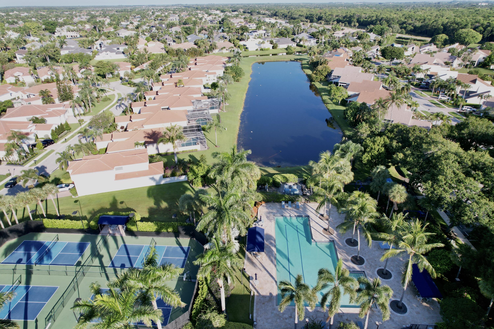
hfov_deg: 78.6
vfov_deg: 57.2
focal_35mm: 22
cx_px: 247
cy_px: 164
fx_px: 302
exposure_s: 1/1000
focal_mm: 8.38
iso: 200
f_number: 2.8
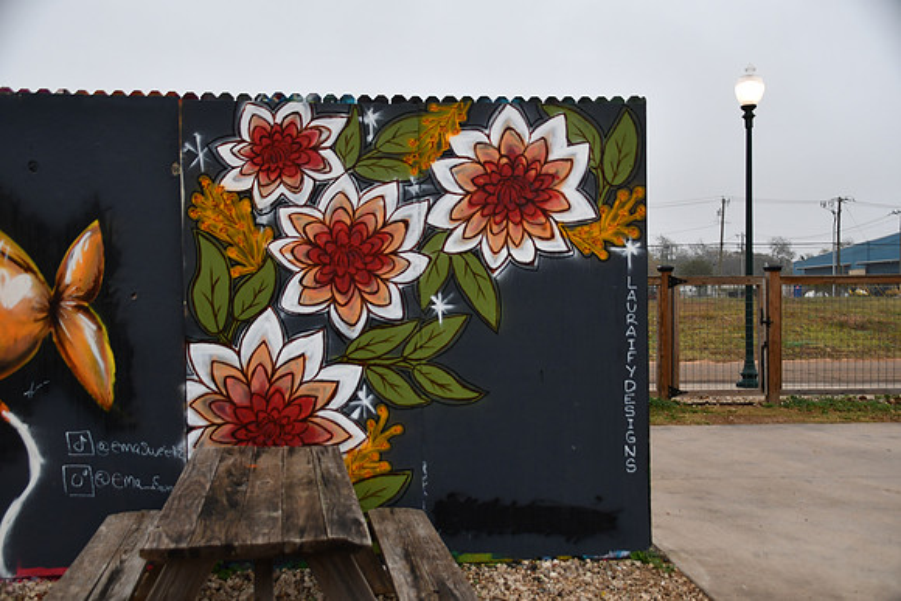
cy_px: 300
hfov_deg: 49.5
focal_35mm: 39
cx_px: 450
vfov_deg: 34.2
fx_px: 976
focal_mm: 26
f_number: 3.8
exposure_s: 1/250
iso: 500
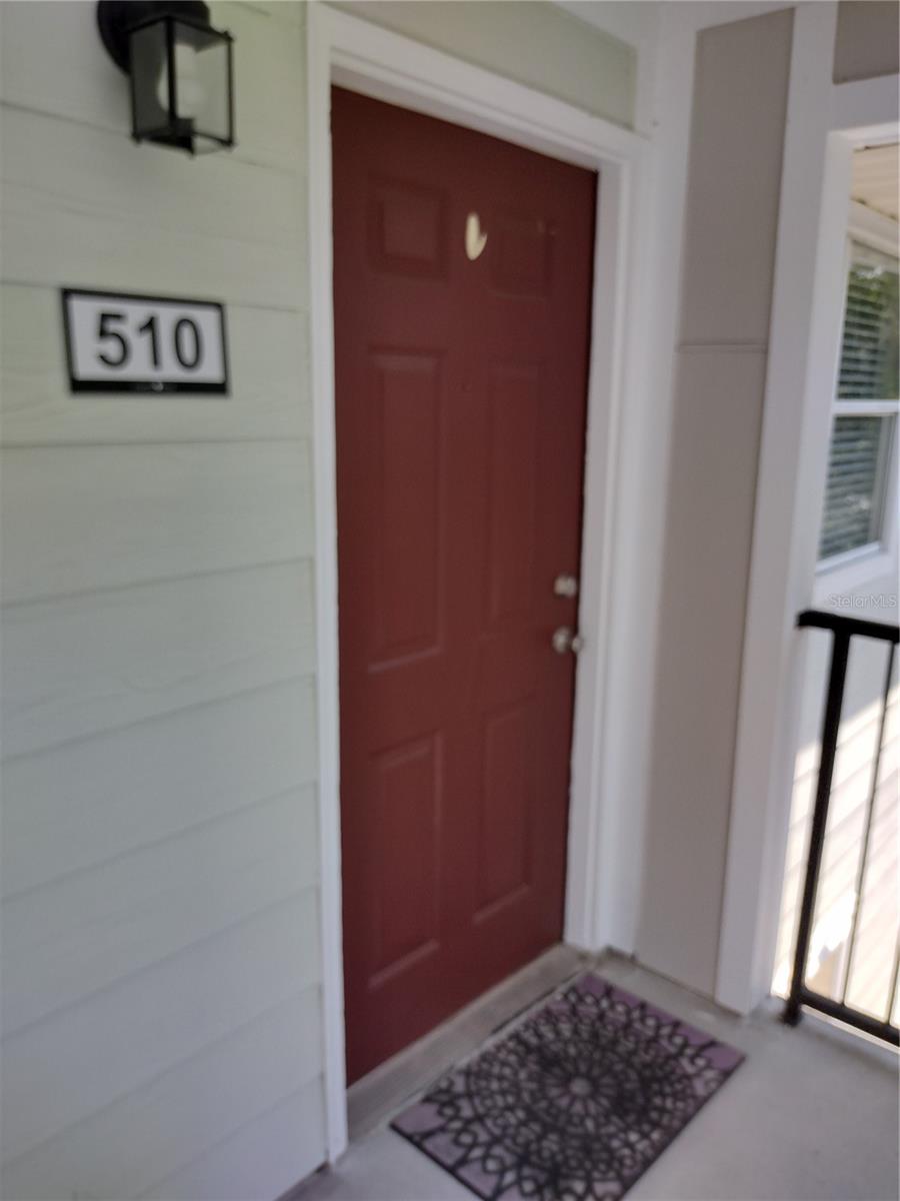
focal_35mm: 27
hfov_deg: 51.4
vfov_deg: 65.3
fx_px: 936
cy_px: 600
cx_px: 450
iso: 100
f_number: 1.7
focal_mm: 4.71
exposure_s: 1/1073
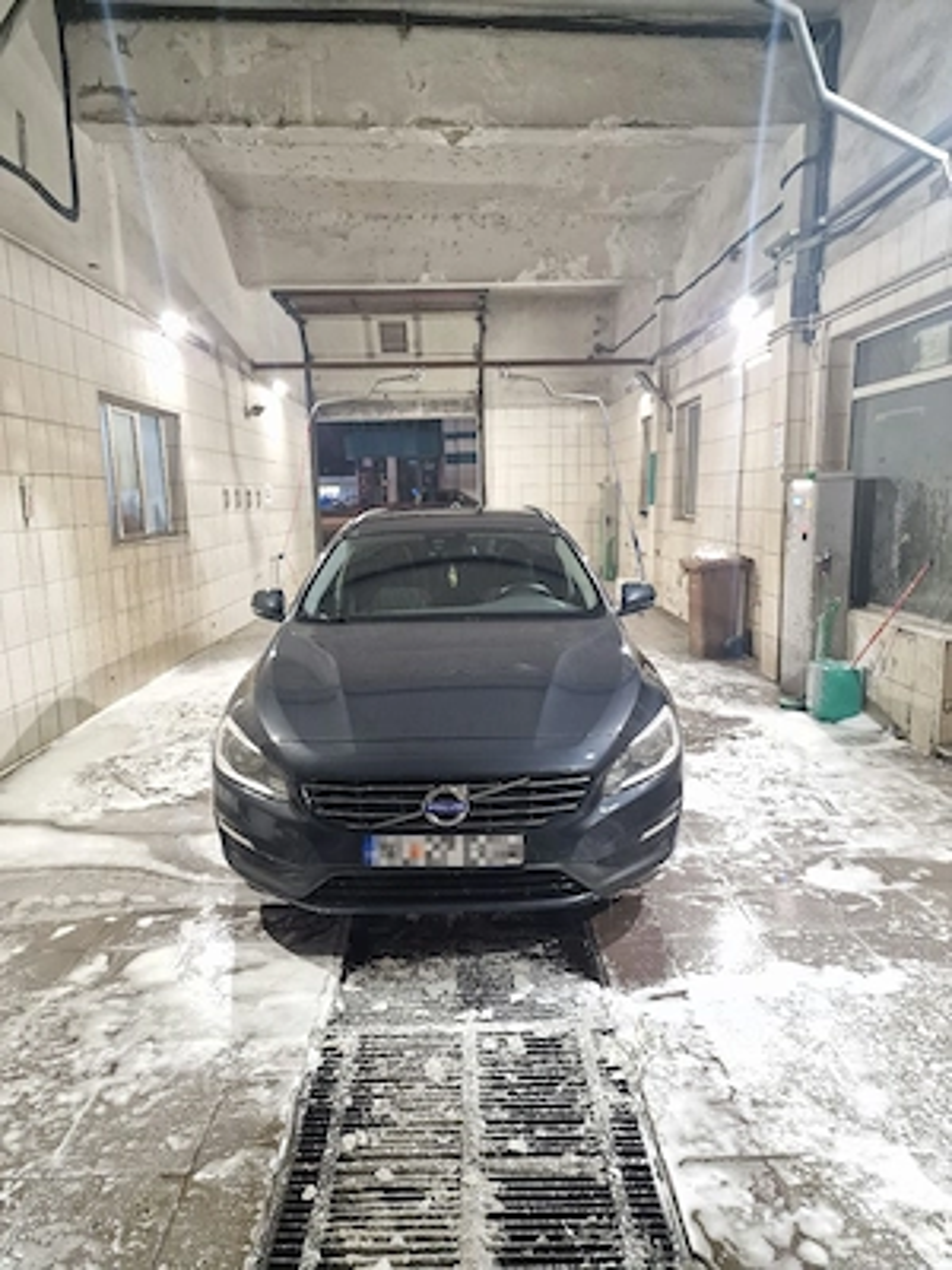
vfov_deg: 73.9
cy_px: 635
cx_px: 476
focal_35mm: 23
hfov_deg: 58.9
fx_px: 843
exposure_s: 1/50
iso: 640
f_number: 1.8
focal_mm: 6.4
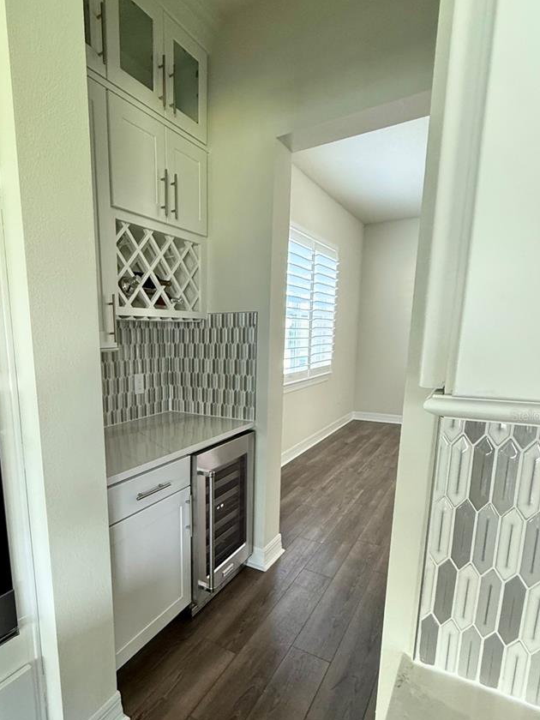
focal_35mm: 20
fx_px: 416
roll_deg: +0.4
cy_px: 415
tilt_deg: -10.7
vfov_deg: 81.2
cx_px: 186
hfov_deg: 64.5
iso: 320
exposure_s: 1/60
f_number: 2.2
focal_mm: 2.22
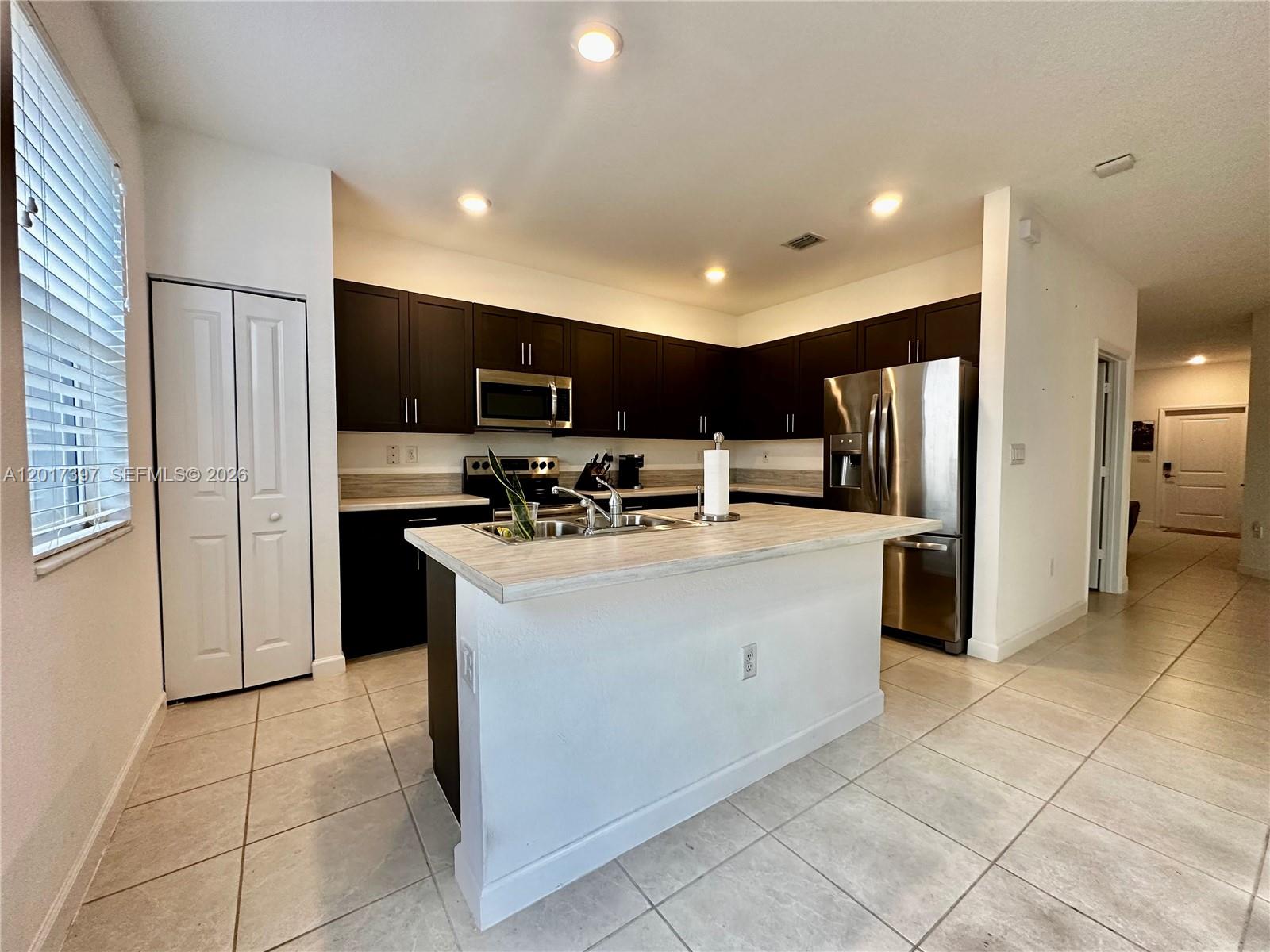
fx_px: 514
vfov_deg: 85.7
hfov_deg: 102.1
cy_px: 476
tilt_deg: -2.0
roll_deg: -0.5
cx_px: 635
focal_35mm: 14
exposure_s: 1/120
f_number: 2.2
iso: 250
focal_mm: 2.22
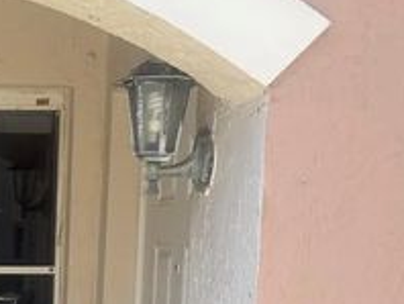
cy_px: 396
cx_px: -80
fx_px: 982
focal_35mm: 84
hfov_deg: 21.6
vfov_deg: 16.6
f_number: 1.6
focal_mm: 5.96
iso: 50
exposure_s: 1/561
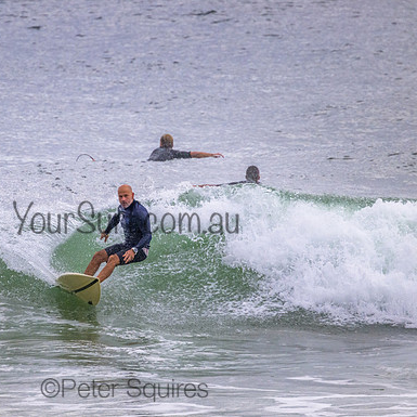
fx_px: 13970
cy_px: 208
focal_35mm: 1025
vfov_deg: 1.7
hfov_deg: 1.7
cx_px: 125
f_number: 11
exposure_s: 1/2000
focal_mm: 800
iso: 3200
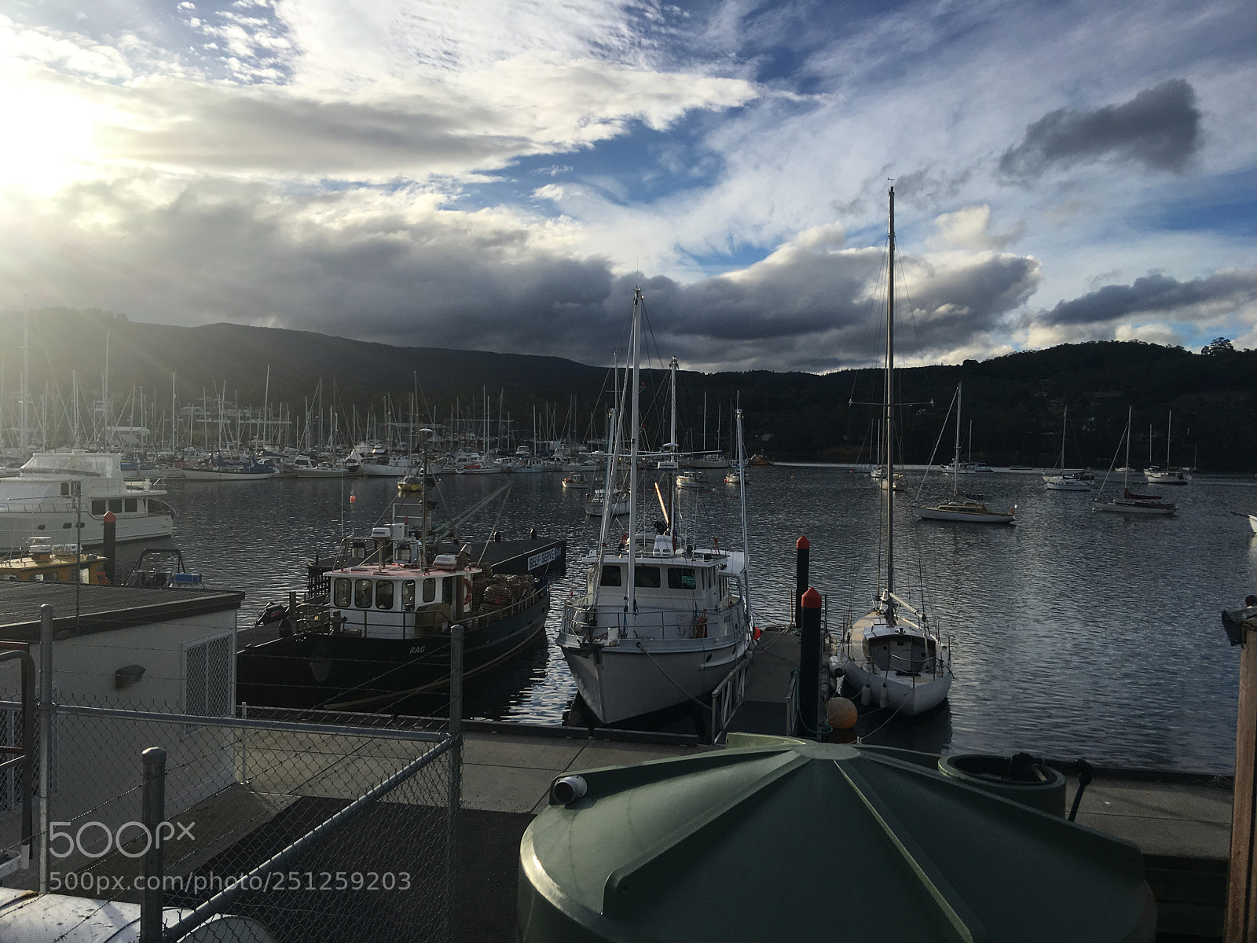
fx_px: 1053
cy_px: 472
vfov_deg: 48.2
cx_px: 628
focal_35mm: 29
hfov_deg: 61.7
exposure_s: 1/2198
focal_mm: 4.15
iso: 25
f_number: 2.2
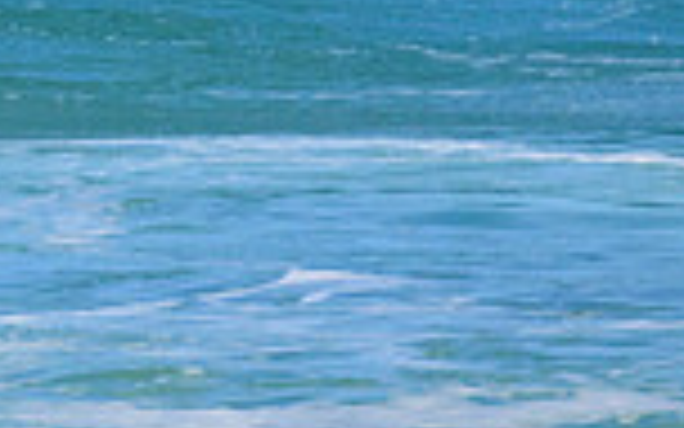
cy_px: -408
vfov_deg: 0.4
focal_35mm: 3108
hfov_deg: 0.7
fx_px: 57937
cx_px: -432
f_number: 11
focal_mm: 800
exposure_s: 1/2000
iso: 1600
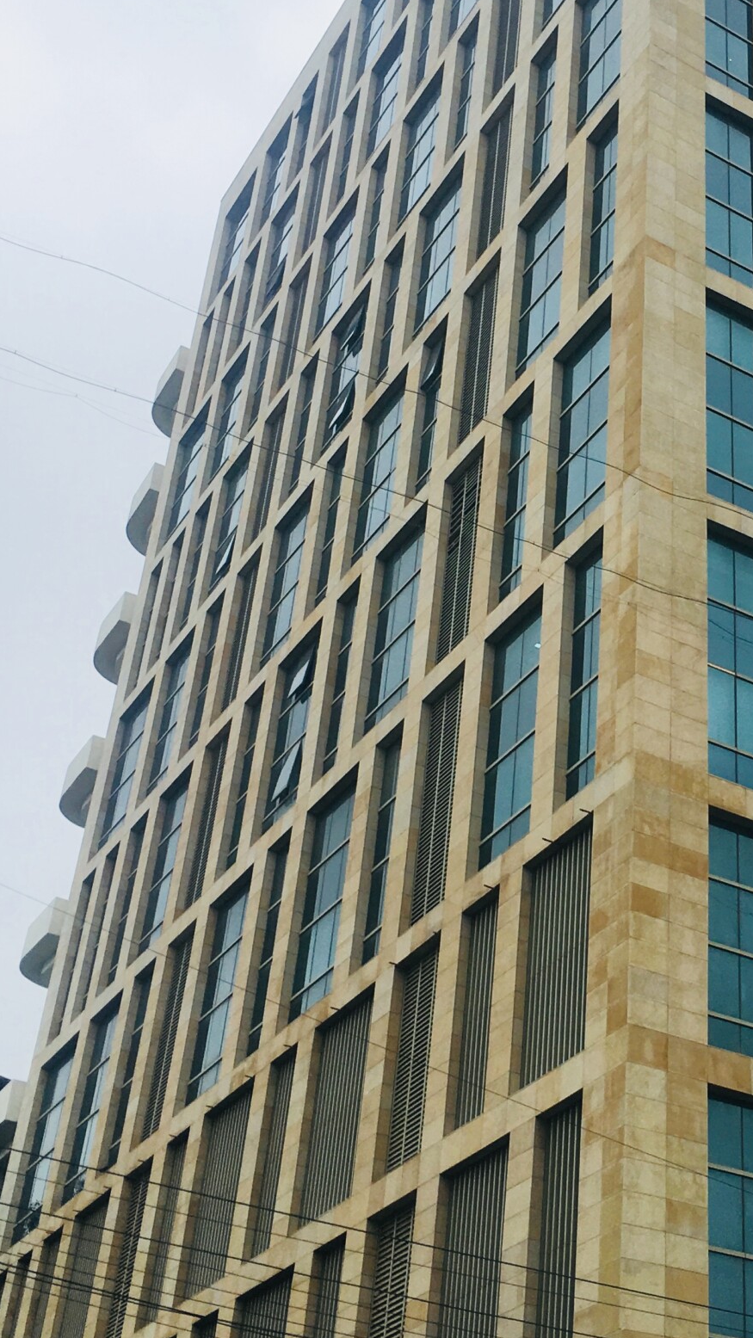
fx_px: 1845
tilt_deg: +35.1
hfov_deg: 22.5
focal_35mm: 52
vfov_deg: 39.9
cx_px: 687
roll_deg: -1.2
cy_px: 653
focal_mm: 4.15
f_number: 2.2
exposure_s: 1/810
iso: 25
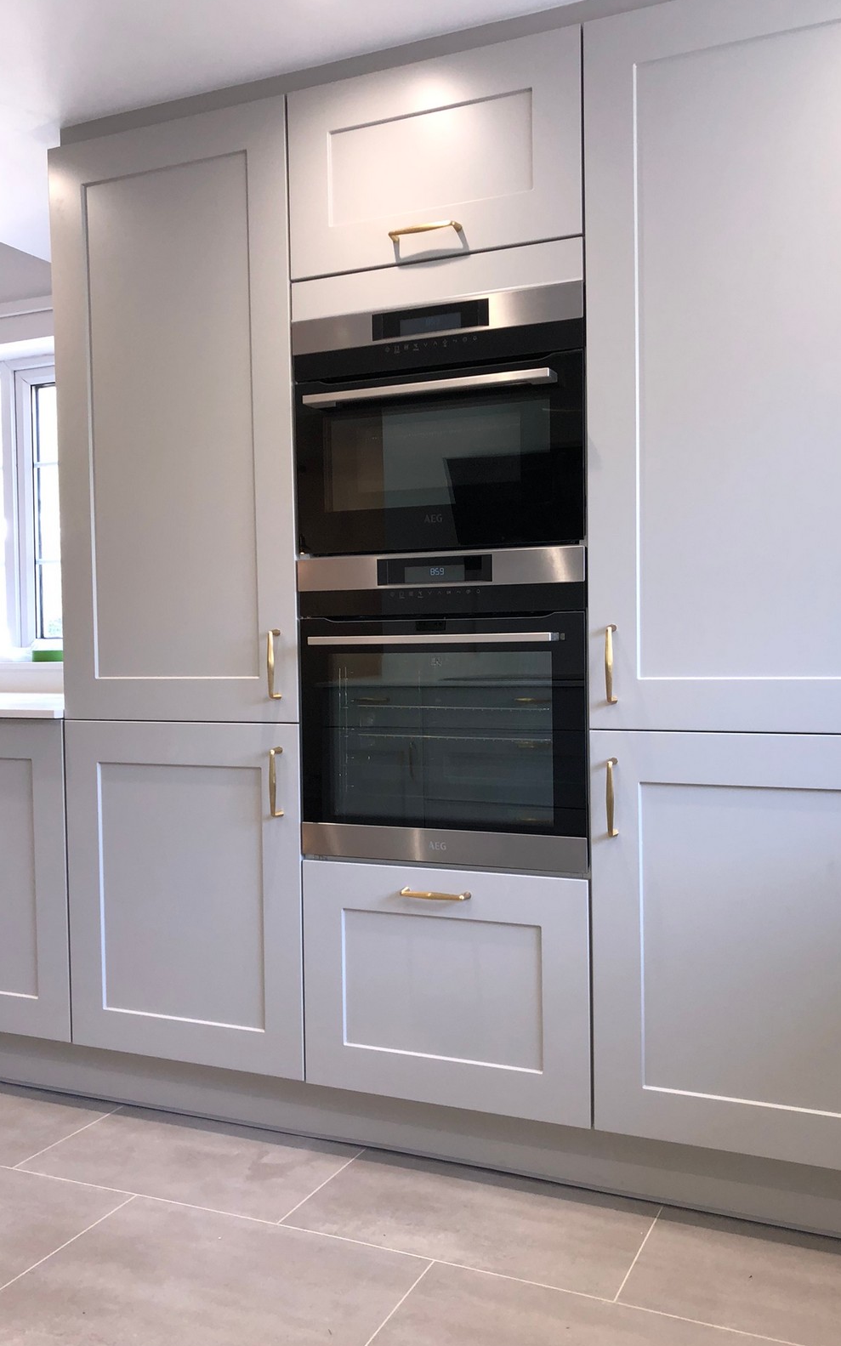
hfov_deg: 41.7
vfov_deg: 62.9
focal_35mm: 30
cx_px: 476
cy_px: 676
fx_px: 1100
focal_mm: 4
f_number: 1.8
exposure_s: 1/100
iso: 64
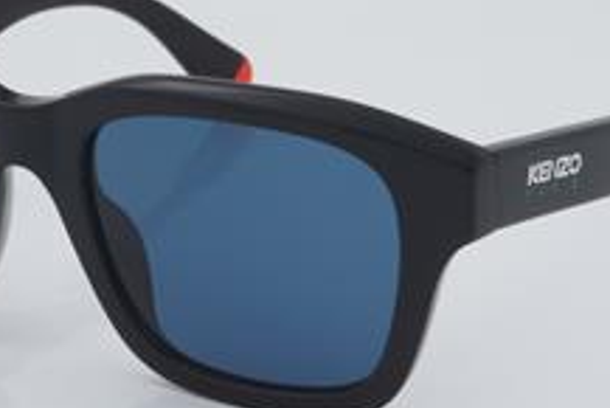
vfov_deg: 10.0
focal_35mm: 138
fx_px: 2340
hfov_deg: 14.8
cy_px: 186
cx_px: 256
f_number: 32
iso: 100
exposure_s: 1/3
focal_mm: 50
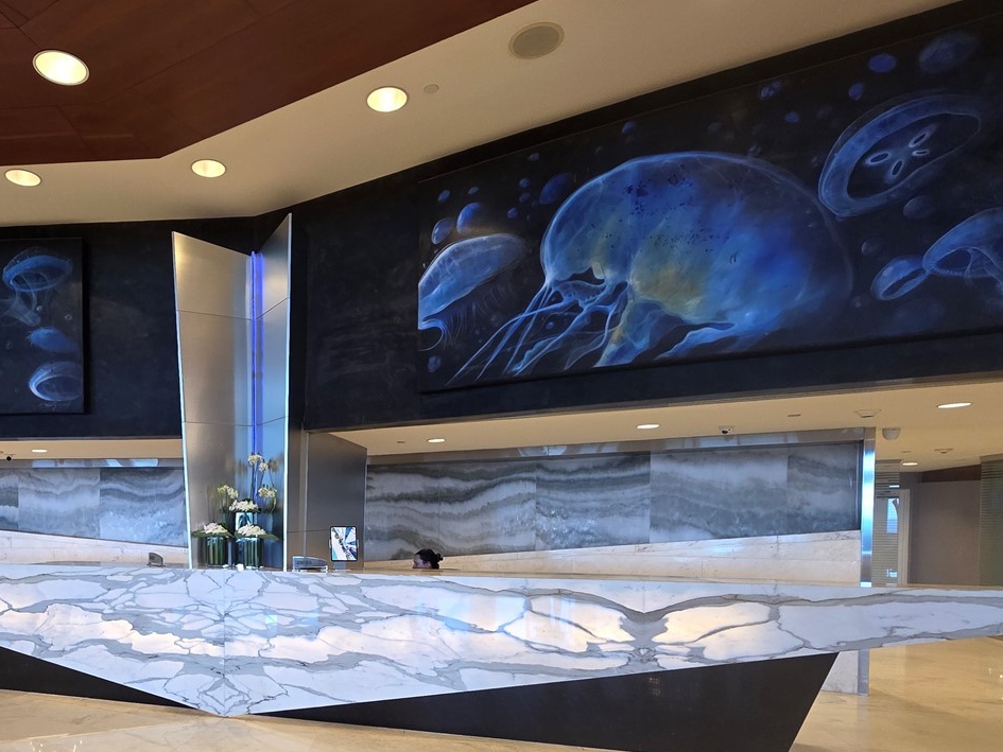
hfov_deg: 73.3
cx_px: 311
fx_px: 638
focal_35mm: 22
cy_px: 544
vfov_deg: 58.6
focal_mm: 2.2
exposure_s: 1/120
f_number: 1.9
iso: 250
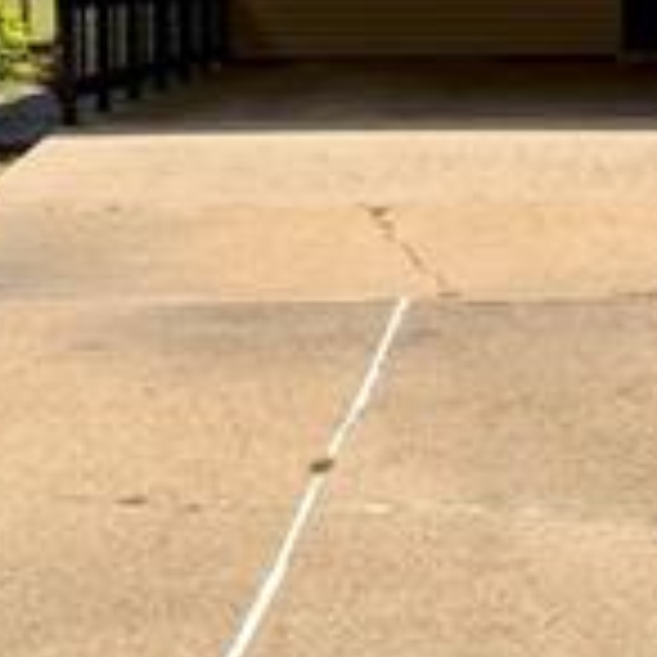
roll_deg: +1.3
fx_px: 1997
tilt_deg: -0.8
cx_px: 580
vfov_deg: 18.2
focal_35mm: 93
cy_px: -9
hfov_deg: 18.4
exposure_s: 1/6173
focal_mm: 6.76
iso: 80
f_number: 1.78
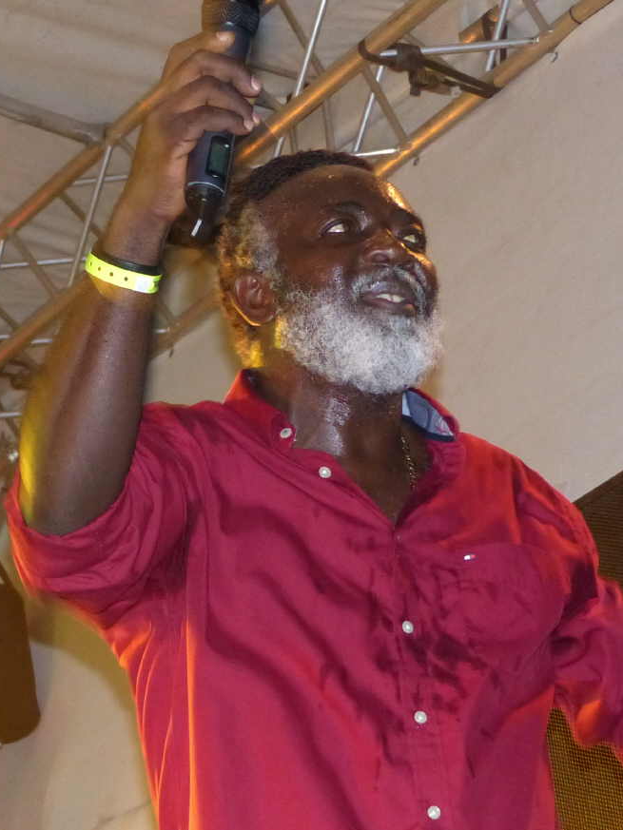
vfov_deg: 24.7
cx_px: 348
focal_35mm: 79
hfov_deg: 18.7
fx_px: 1895
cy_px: 407
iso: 400
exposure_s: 1/60
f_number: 2.8
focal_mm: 12.5
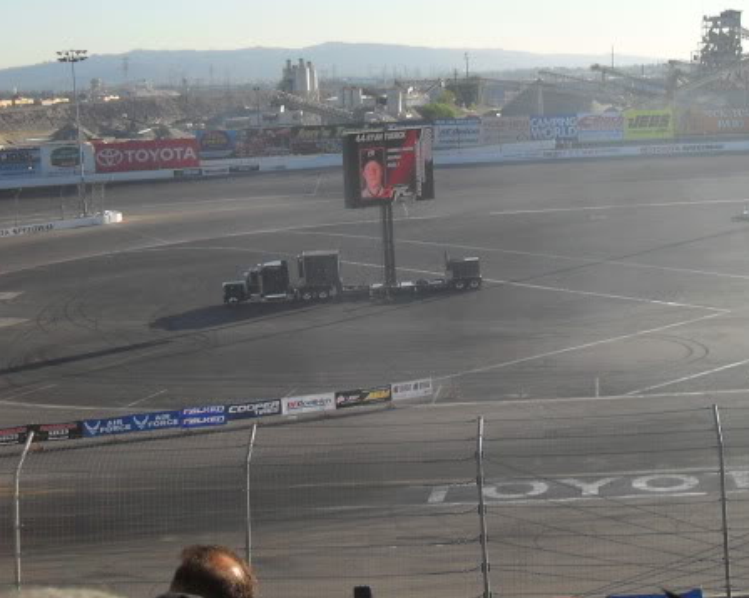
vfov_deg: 25.0
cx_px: 664
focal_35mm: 61
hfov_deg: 29.8
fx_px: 1352
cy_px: 284
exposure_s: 1/125
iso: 100
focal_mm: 6.2
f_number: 8.9
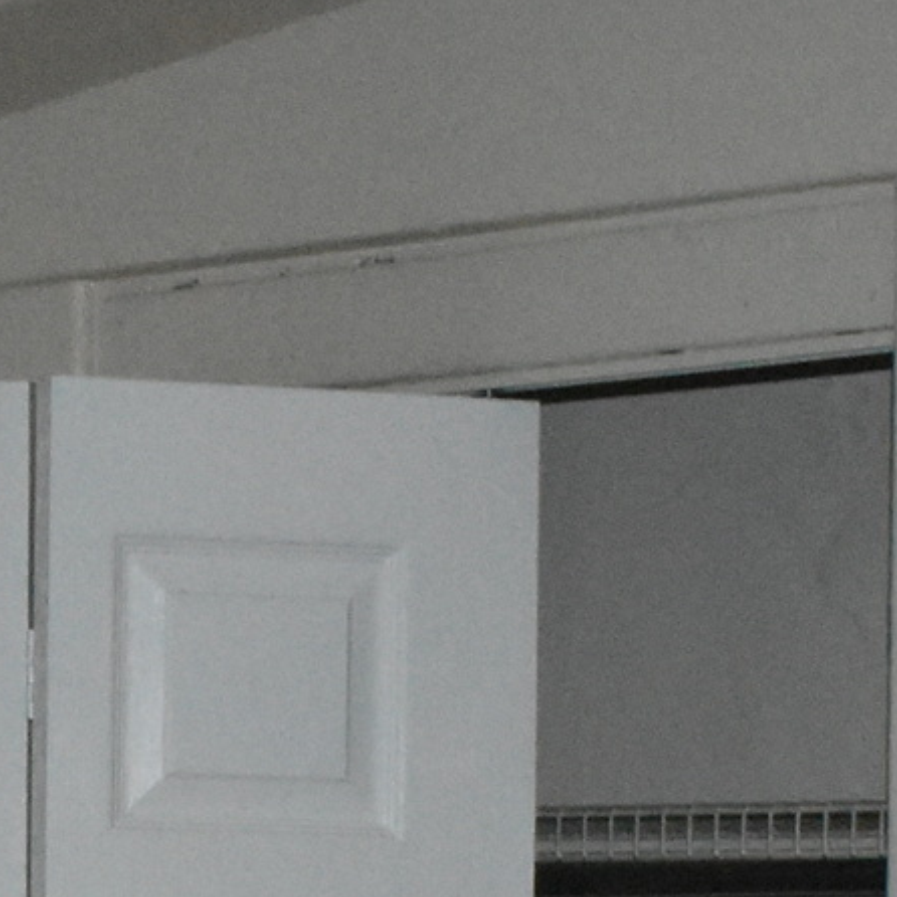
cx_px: 101
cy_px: 1508
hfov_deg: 8.6
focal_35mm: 202
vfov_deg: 8.4
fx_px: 5920
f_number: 3.8
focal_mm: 23
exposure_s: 1/60
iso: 4500
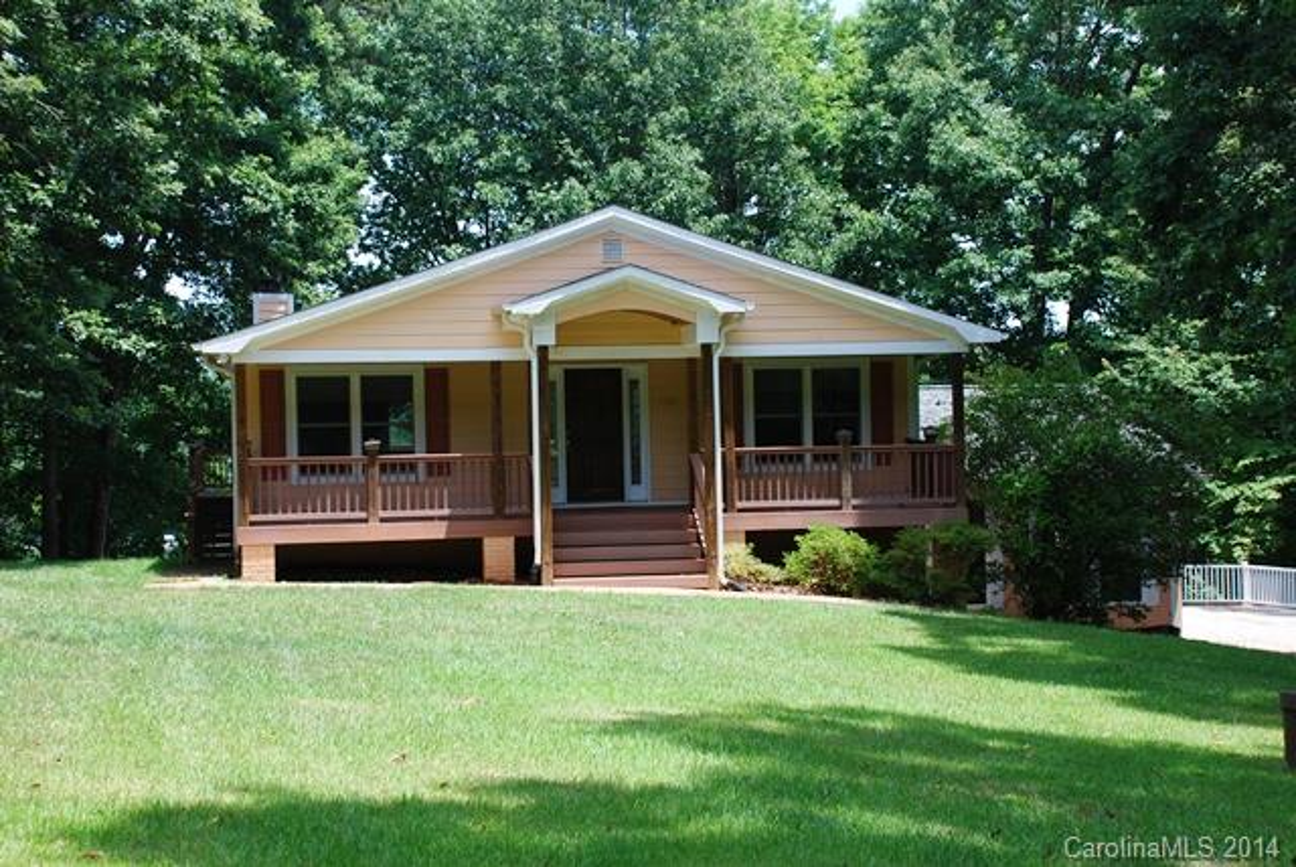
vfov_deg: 23.8
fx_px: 2054
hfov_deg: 35.0
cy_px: 434
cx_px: 648
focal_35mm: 57
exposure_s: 1/125
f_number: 5.6
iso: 100
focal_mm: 38
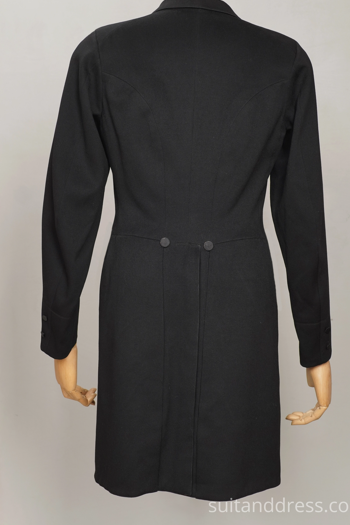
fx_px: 802
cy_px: 233
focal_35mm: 55
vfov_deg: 36.2
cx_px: 183
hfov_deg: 24.6
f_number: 5.6
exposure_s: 1/40
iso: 400
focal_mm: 32
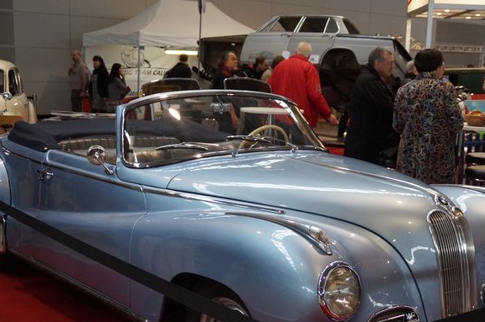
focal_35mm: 50
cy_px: 219
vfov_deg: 26.8
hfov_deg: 39.5
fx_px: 673
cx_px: 280
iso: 1600
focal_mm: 24
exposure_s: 1/160
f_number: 4
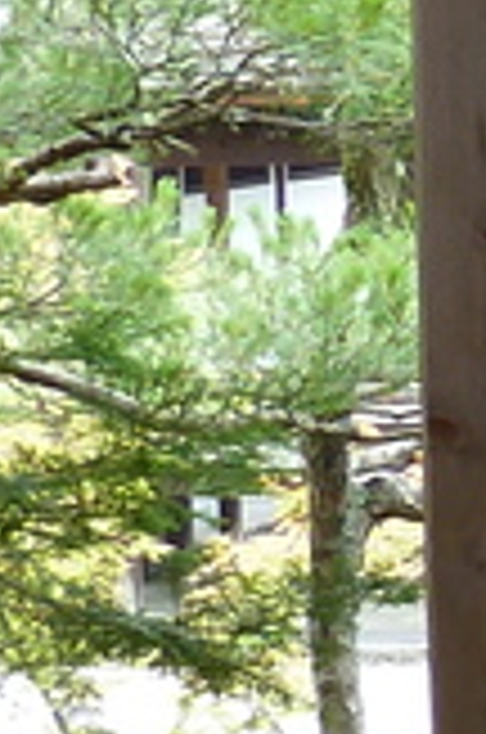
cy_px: 180
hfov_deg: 6.0
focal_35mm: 192
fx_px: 3904
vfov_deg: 10.7
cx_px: 1953
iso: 125
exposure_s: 1/30
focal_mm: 4.1
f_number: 3.3
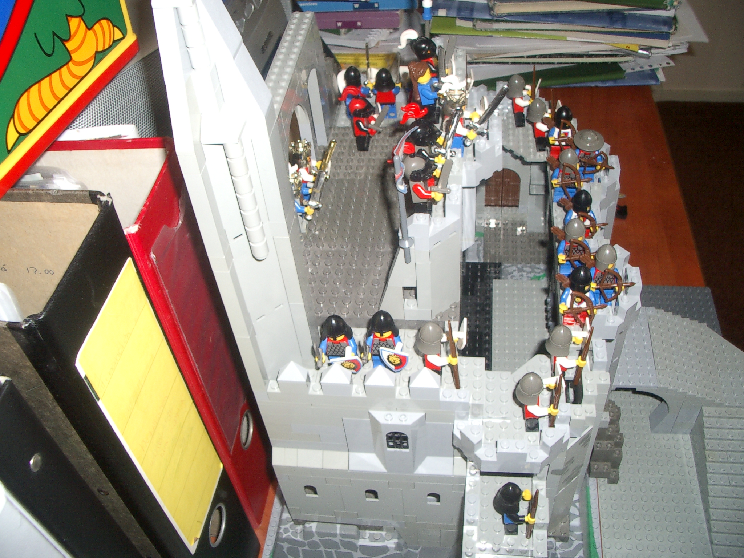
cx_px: 372
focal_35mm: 35
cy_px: 279
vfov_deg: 40.7
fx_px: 752
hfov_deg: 52.6
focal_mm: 5.8
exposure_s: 1/40
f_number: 4.3
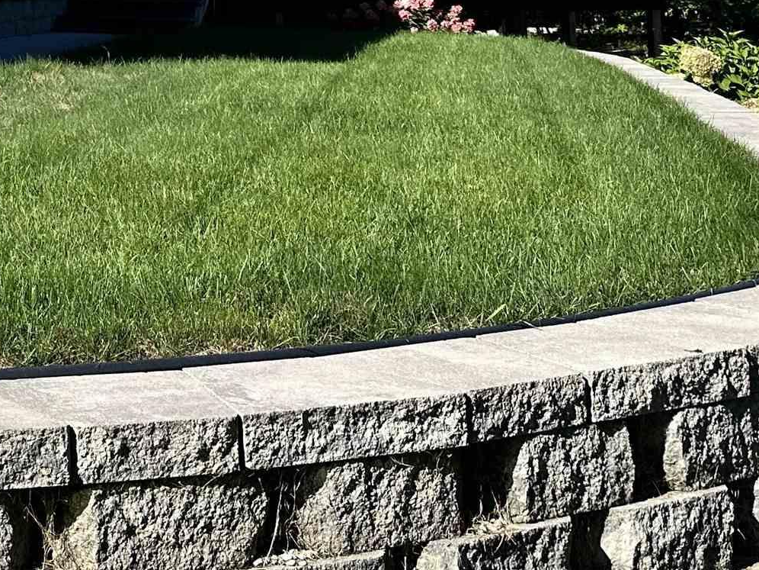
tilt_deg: +7.0
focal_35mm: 74
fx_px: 1623
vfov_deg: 18.2
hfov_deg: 23.7
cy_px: -222
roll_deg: -0.7
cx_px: -181
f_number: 1.78
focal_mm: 6.86
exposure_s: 1/3472
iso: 80
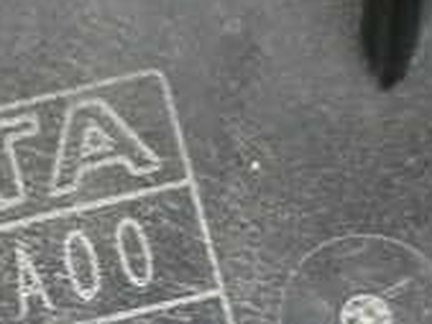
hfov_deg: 9.5
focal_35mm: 206
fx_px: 2573
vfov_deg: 7.2
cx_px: -97
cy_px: 324
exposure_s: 1/30
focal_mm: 10.35
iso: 1600
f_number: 3.5
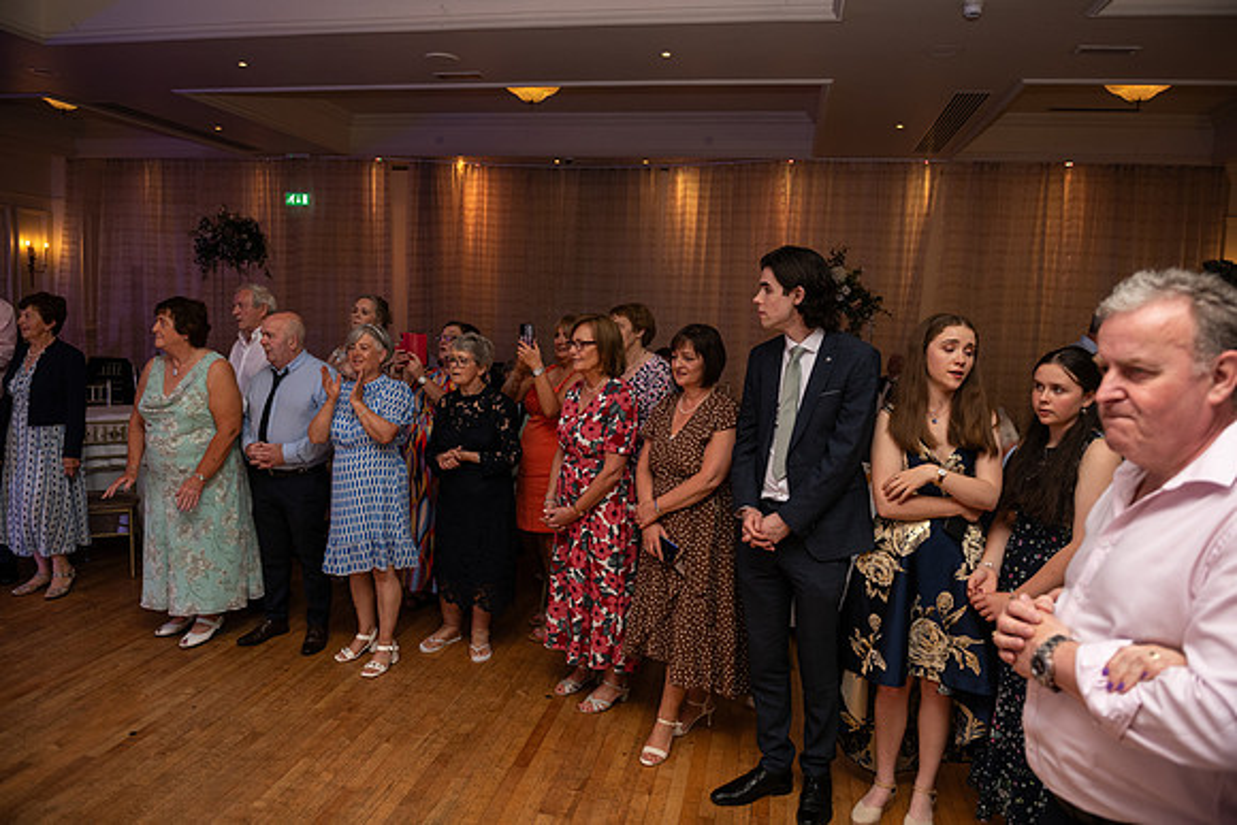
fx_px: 825
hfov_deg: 73.7
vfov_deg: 53.2
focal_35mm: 24
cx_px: 618
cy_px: 412
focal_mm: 24
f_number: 3.5
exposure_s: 1/160
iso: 500
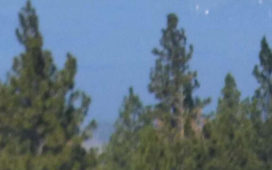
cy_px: -176
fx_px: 10421
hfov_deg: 1.5
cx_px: 420
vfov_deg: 0.9
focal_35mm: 1406
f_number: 5.9
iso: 160
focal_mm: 45
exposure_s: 1/800
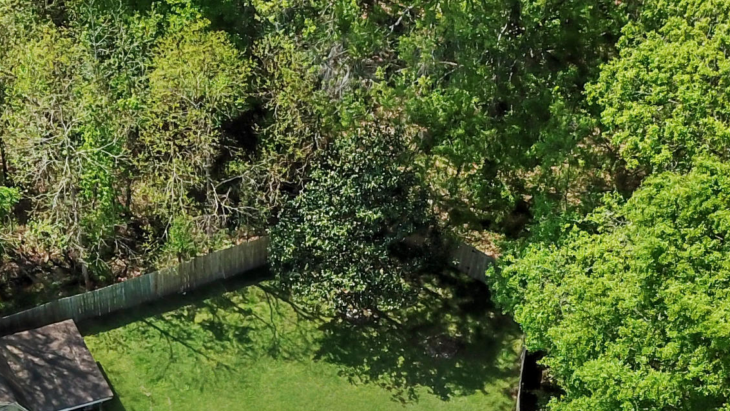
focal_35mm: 75
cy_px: 561
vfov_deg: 15.2
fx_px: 1452
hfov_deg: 28.1
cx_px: 271
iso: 100
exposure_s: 1/1000
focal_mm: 4.73
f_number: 2.2
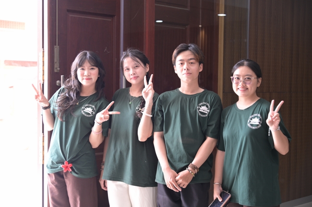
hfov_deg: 32.4
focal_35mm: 62
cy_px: 104
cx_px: 156
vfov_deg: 21.9
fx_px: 537
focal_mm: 62
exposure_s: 1/160
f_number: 4
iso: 1600
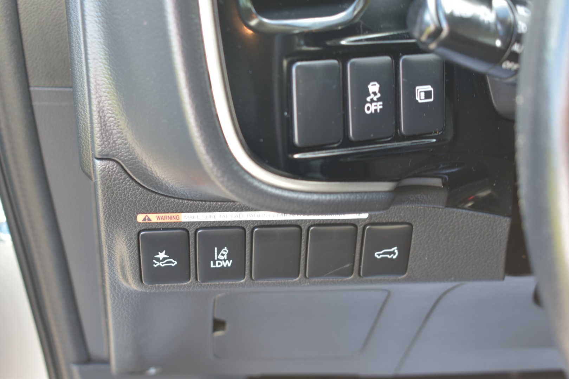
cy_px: 190
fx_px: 1091
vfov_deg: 19.7
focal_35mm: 69
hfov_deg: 29.2
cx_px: 284
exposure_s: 1/5
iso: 100
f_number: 5.3
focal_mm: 46
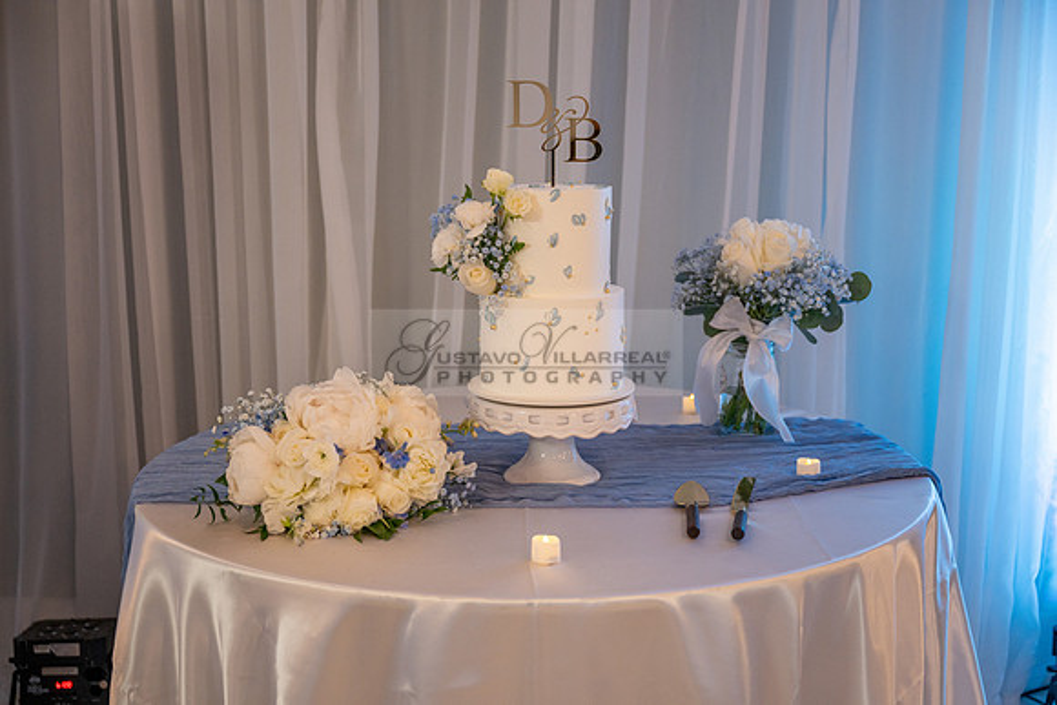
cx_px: 528
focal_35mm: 45
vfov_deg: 29.9
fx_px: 1321
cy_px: 352
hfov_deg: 43.6
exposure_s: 1/160
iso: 640
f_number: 2.8
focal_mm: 45
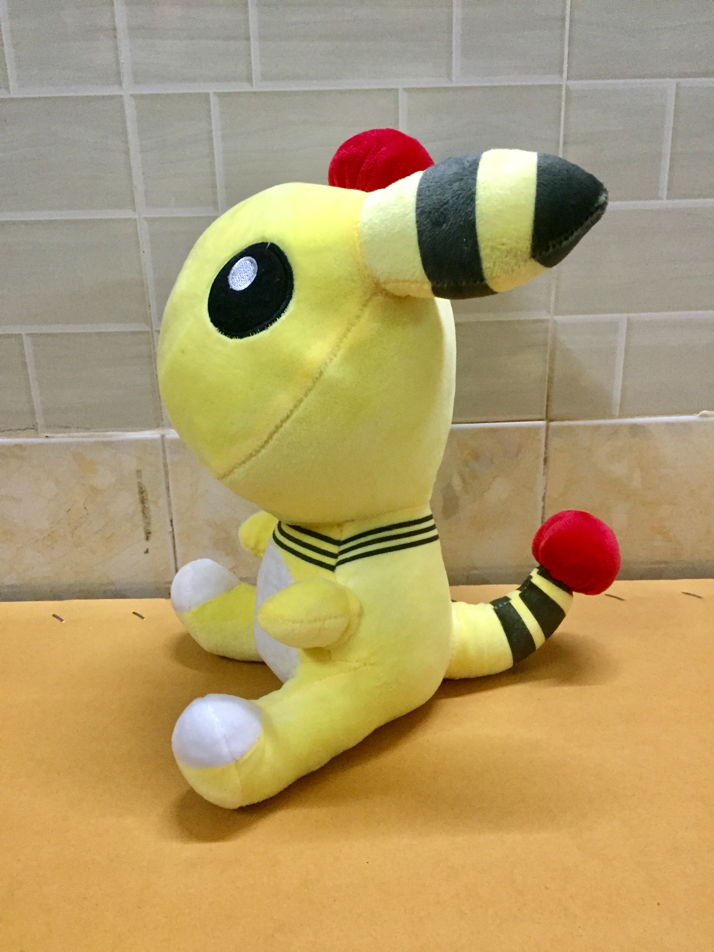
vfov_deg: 61.7
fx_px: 798
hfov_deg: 48.2
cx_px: 357
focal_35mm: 29
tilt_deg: -19.5
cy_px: 476
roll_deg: +2.6
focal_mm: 4.15
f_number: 2.2
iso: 250
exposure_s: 1/25
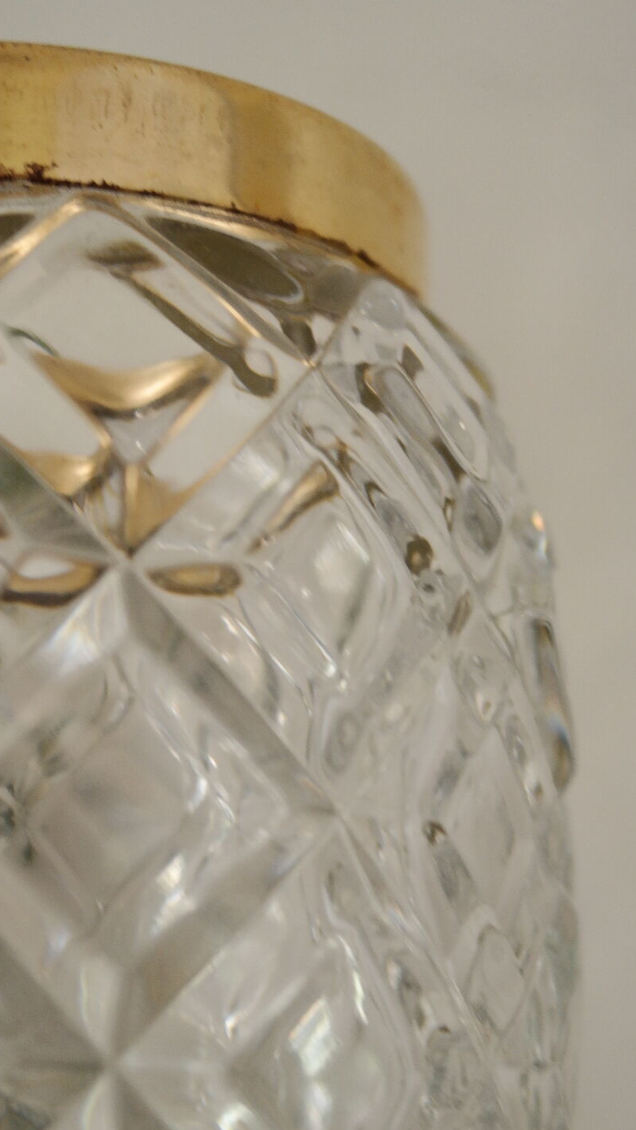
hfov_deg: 13.9
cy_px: 678
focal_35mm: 87
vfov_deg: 24.4
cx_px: 231
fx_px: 2608
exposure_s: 1/30
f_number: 5.6
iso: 800
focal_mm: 45
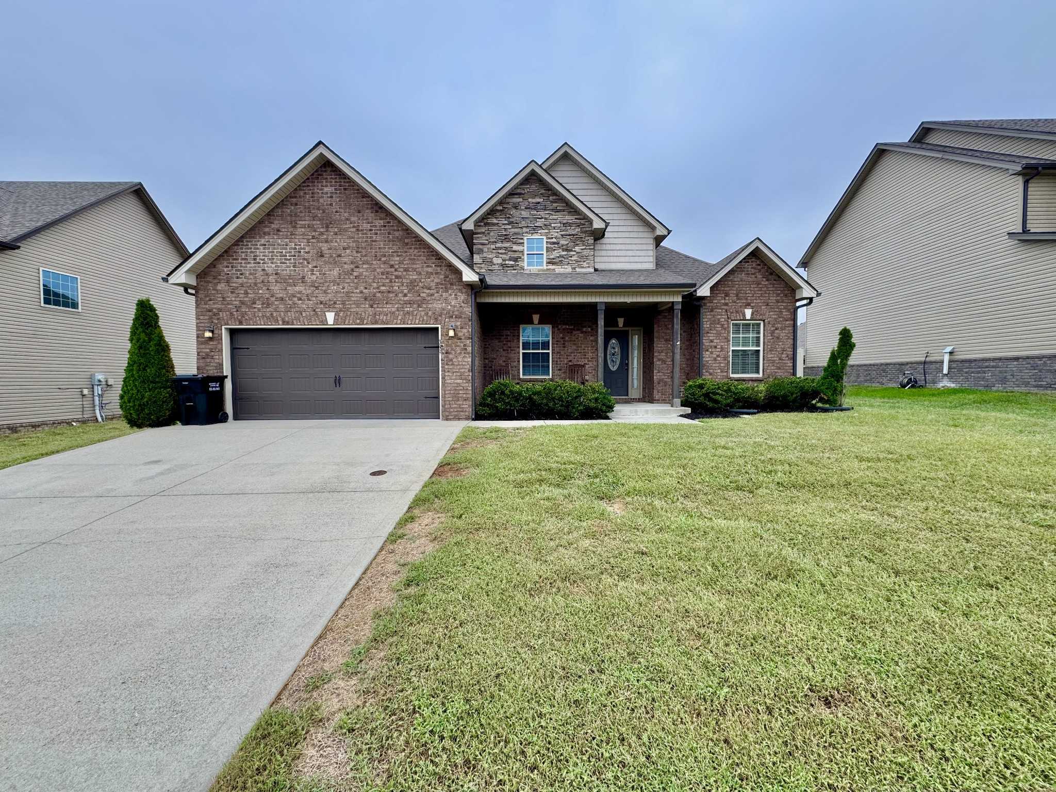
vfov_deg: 85.7
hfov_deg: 102.1
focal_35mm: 14
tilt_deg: -2.9
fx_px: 427
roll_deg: +0.1
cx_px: 528
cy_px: 396
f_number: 2.2
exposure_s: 1/459
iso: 40
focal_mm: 2.22
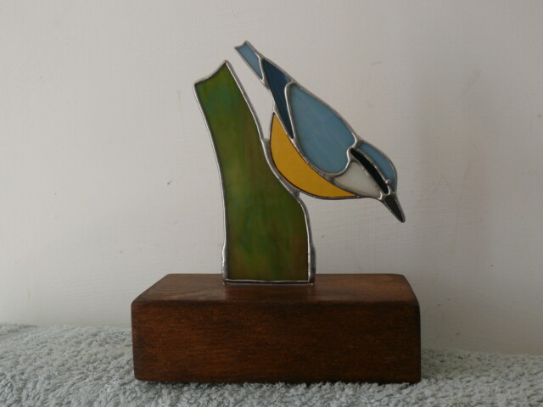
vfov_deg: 31.5
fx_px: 722
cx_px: 272
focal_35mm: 46
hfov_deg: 41.2
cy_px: 204
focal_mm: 8.7
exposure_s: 1/100
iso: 100
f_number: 2.8
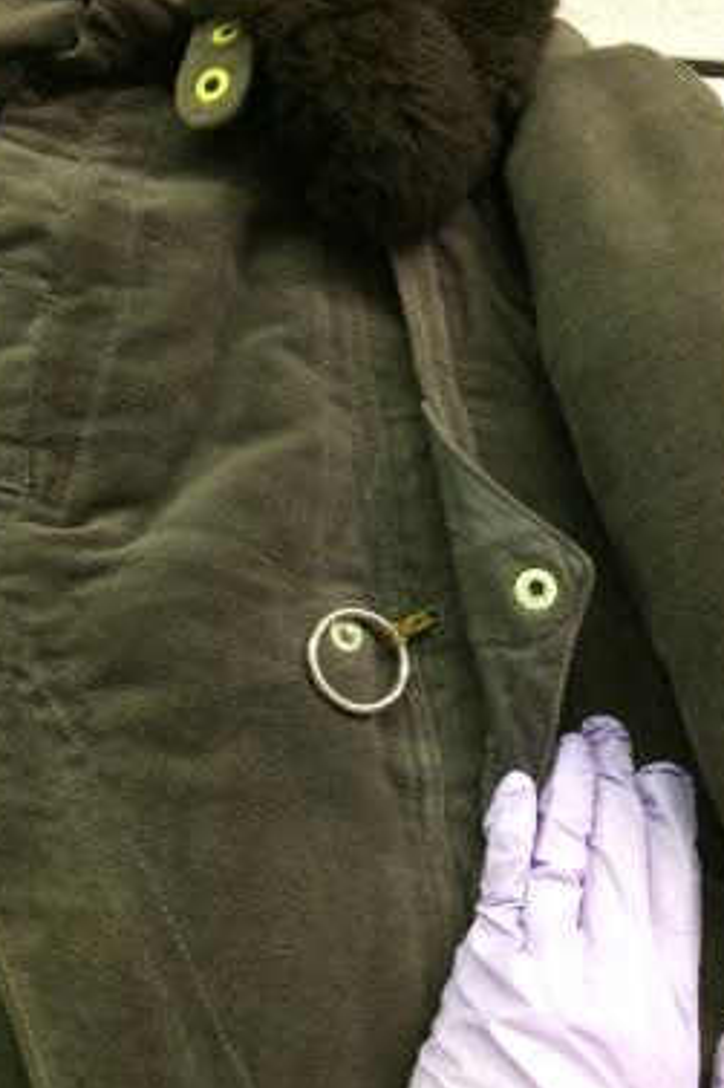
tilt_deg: -68.8
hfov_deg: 41.1
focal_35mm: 32
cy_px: 569
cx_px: 369
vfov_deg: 58.7
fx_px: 966
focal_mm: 4.15
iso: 250
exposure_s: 1/20
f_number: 2.2
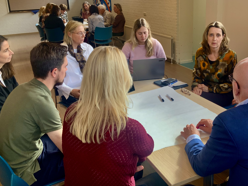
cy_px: 75
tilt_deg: -17.0
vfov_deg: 36.7
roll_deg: +2.3
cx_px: 156
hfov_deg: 47.4
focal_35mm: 39
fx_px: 279
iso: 40
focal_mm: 3
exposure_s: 1/120
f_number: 1.8
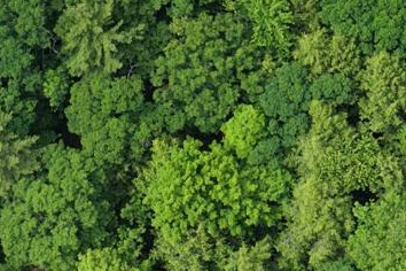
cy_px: 6
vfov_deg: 6.9
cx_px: 931
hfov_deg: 9.4
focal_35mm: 198
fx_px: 2233
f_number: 2.8
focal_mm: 14.45
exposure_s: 1/500
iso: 100
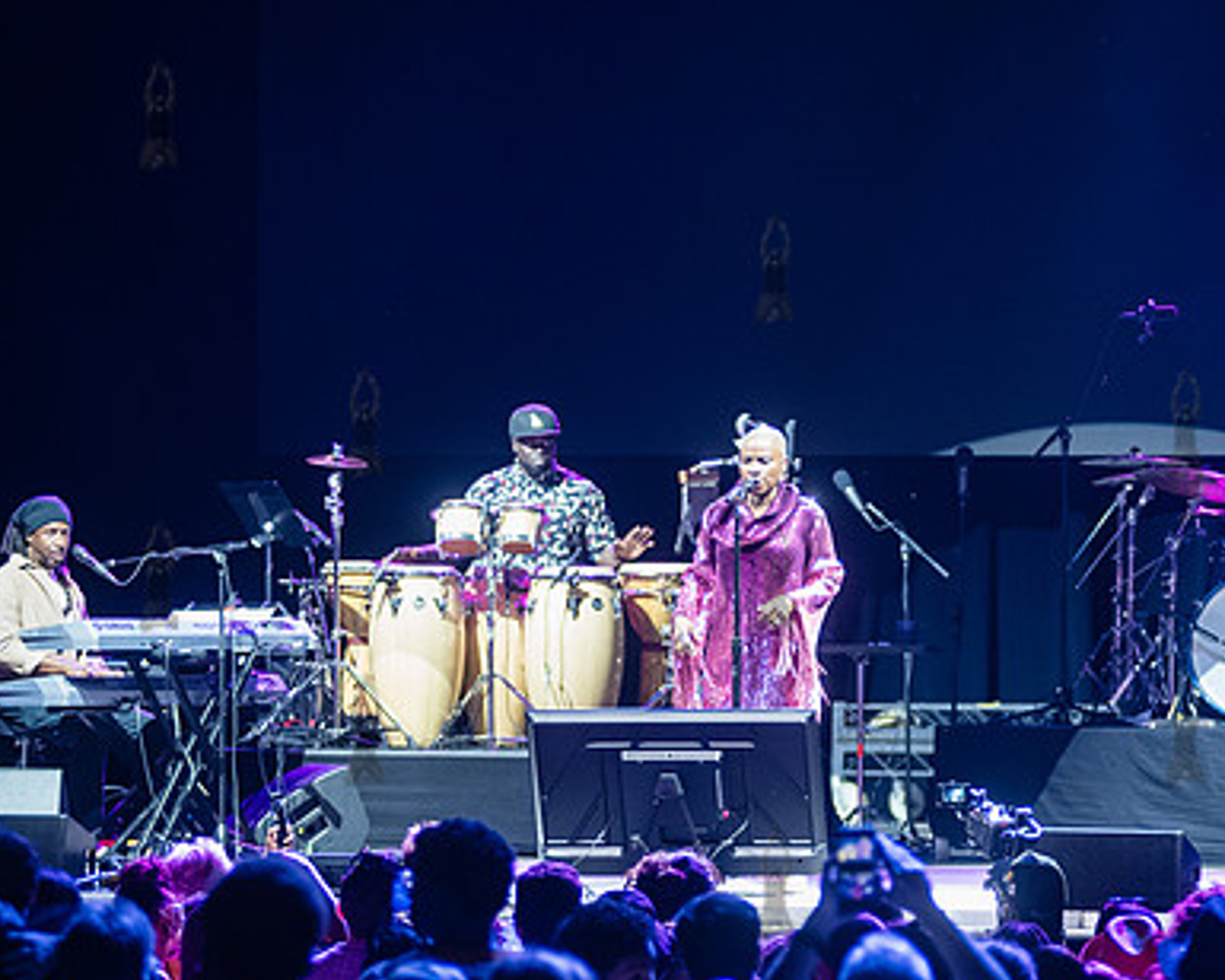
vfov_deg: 7.4
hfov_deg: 9.2
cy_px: 597
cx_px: 747
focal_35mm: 209
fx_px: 7577
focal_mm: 125
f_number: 2.8
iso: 4000
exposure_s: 1/400
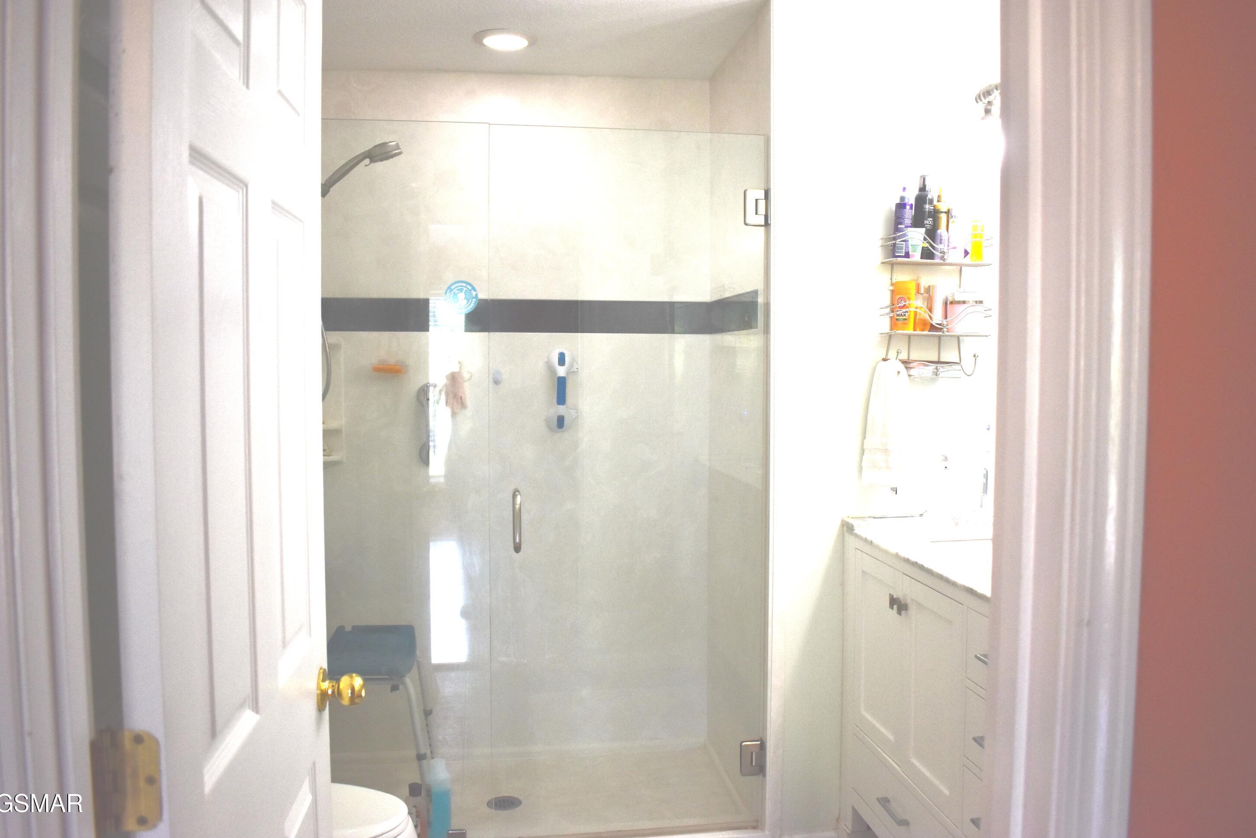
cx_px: 643
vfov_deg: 46.4
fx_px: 977
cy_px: 409
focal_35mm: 28
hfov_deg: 65.5
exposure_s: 1/250
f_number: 3.5
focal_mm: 18
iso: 450
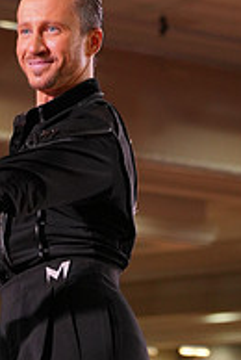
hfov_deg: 5.5
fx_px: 2511
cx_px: -58
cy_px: 427
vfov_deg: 8.1
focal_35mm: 251
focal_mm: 84
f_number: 4
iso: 1250
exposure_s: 1/400
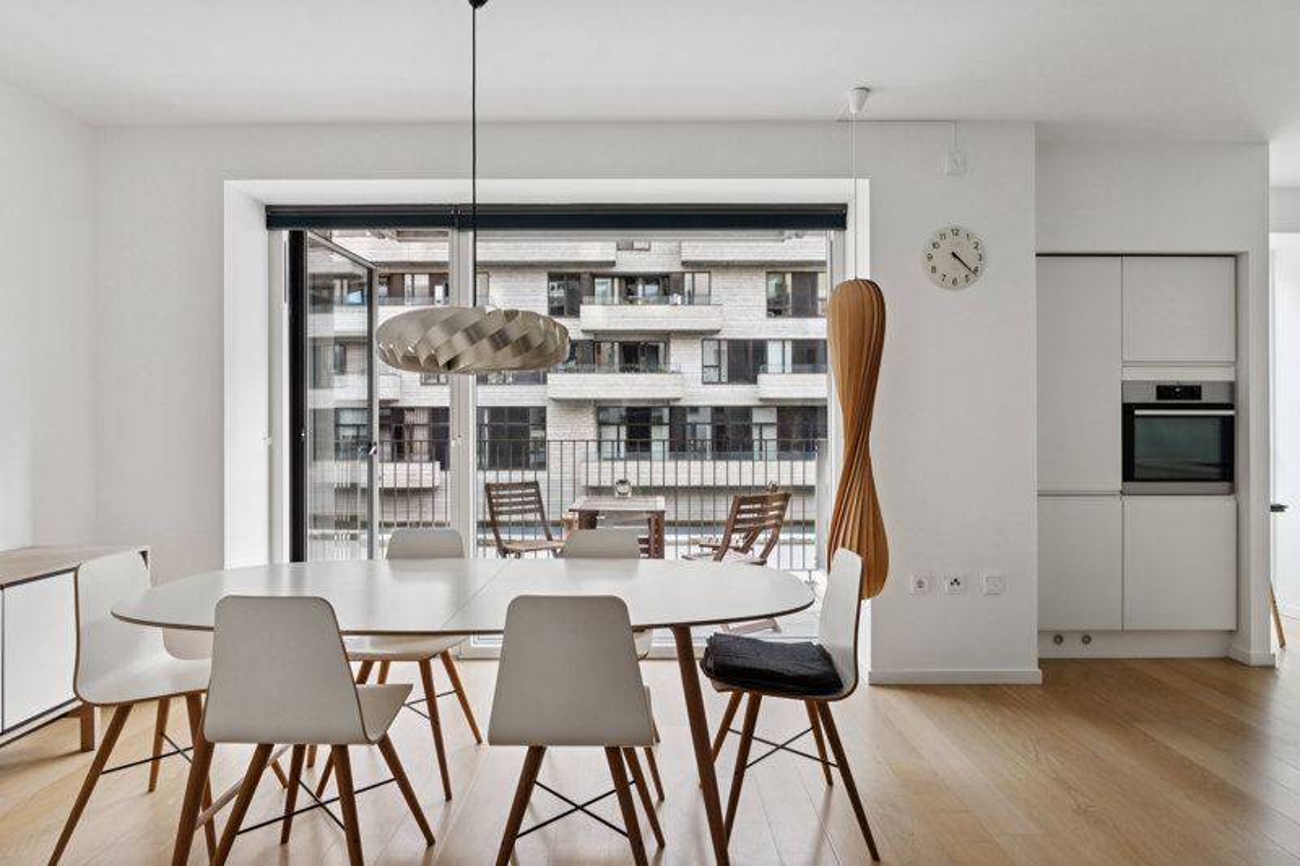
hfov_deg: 85.0
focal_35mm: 20
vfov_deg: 62.8
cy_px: 433
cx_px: 650
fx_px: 709
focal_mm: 13.1
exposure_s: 1/13
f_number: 7.1
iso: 250
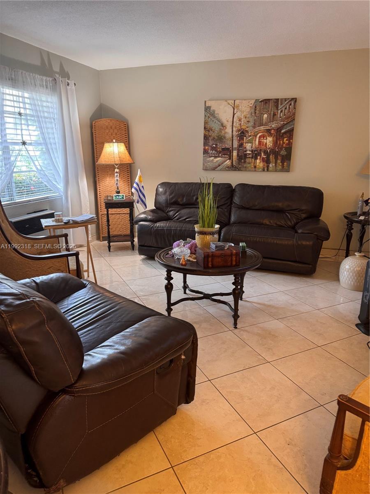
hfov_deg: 56.8
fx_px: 342
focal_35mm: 24
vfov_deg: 71.6
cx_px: 185
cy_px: 247
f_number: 1.78
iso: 320
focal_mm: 6.76
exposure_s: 1/60
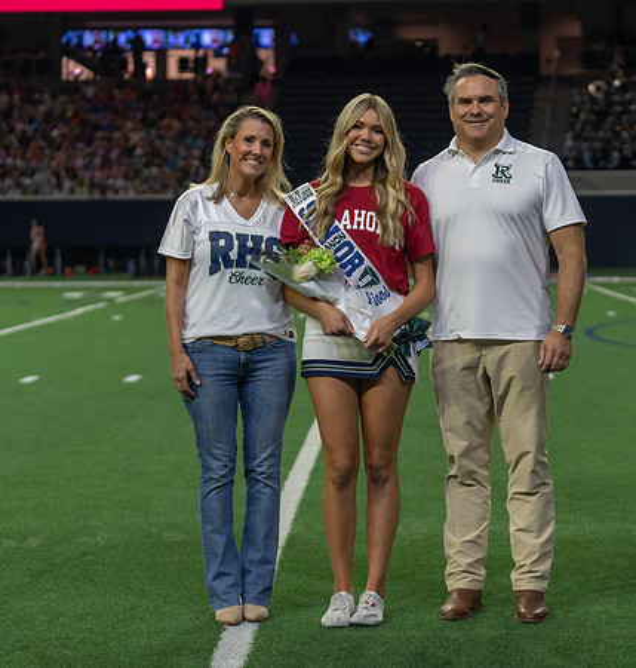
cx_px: 391
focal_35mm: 96
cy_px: 328
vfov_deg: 18.4
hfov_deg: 17.6
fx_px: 2055
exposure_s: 1/320
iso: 1000
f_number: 2.8
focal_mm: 70
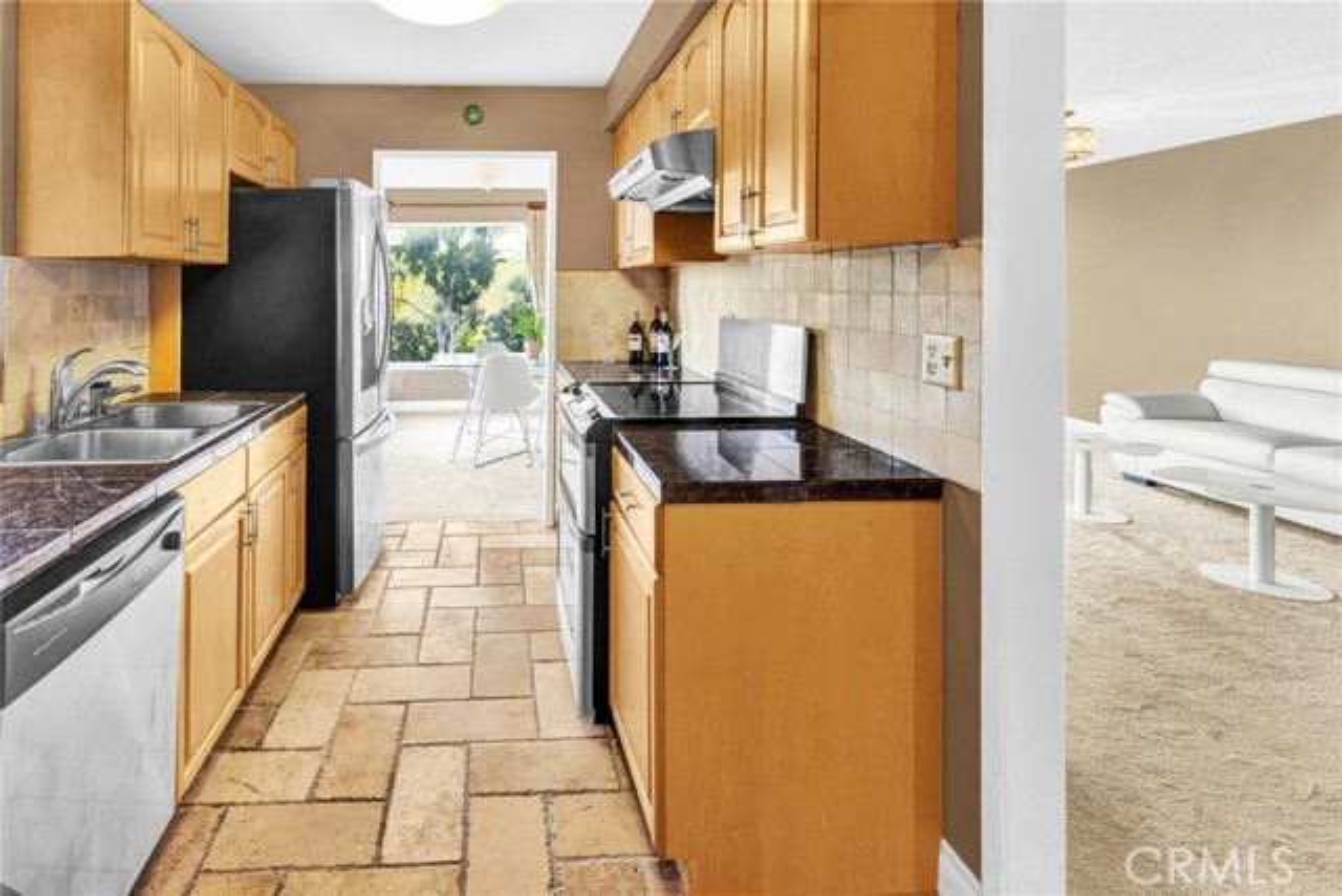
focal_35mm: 16
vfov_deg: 73.8
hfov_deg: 96.7
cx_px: 671
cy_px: 448
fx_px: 597
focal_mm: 16
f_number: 10
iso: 100
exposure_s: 1
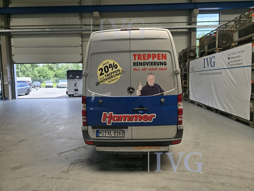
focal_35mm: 23
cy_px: 96
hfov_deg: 73.9
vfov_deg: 58.9
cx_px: 127
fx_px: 169
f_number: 1.7
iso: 20
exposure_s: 1/180
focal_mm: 6.3
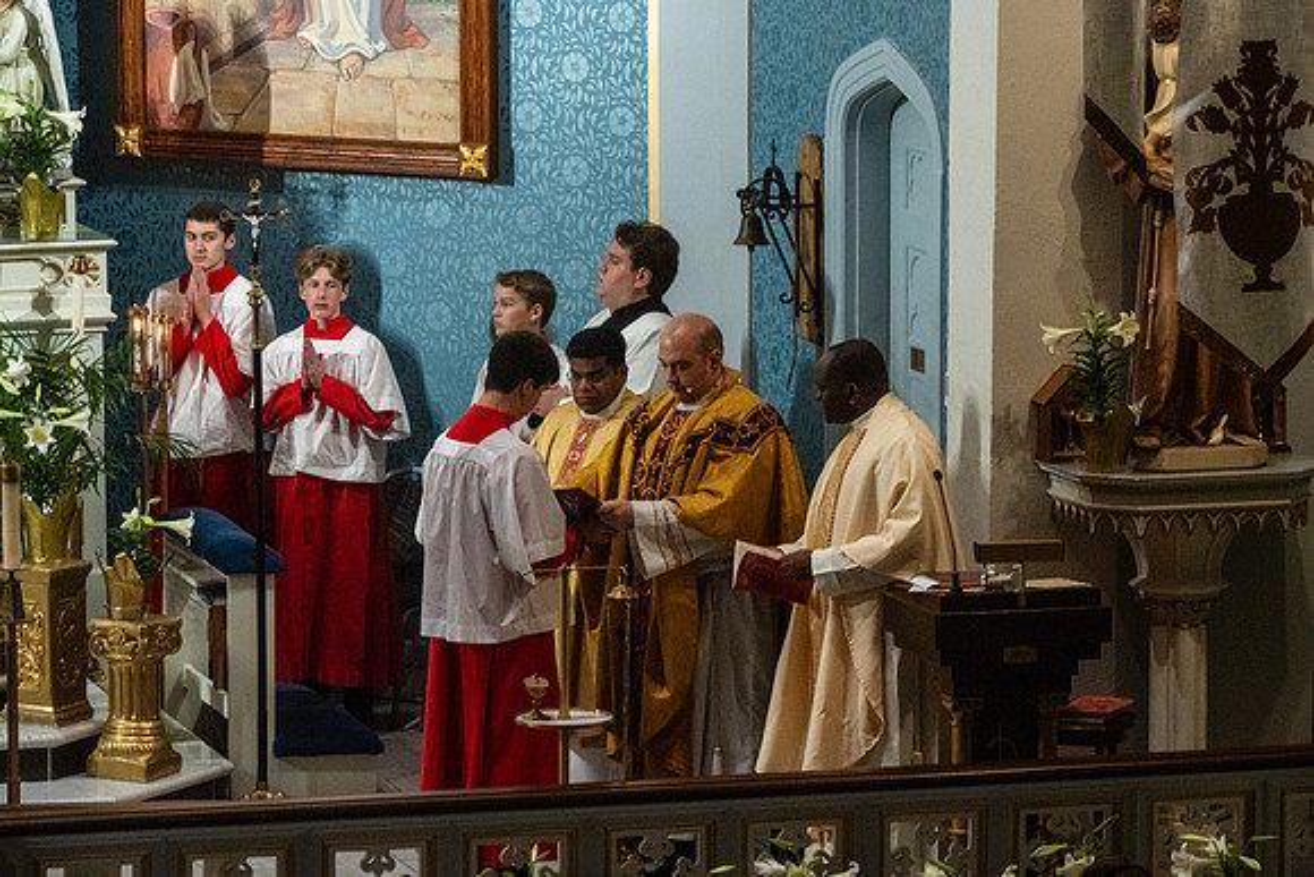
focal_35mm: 200
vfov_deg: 6.9
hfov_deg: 10.3
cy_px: 438
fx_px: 7301
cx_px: 657
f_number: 14
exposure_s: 1/60
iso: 5000
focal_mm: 200
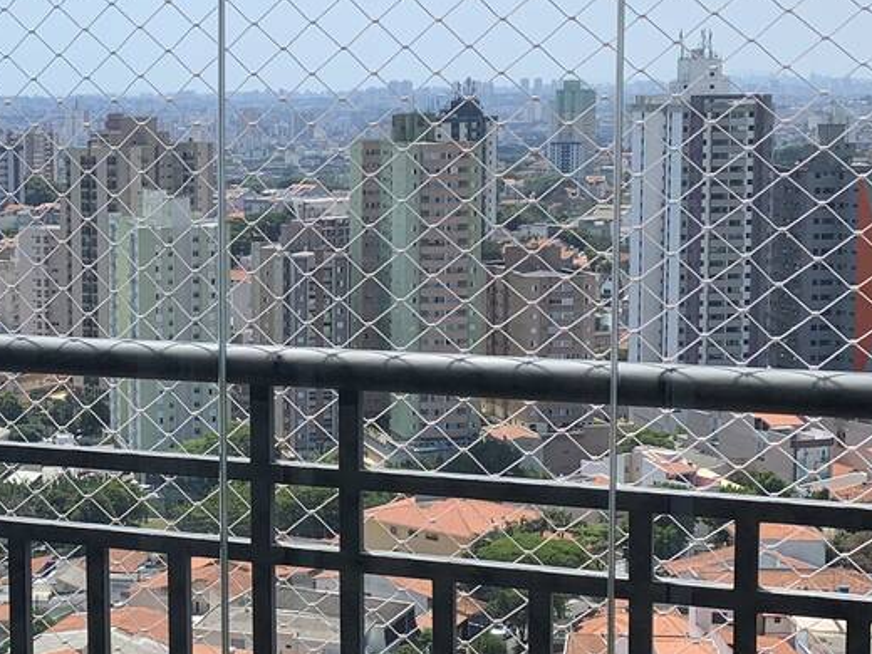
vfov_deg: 20.4
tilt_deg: -5.4
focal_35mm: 72
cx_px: 30
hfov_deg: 25.9
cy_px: 277
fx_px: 1814
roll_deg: +1.3
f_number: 1.8
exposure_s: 1/2833
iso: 25
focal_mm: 4.25
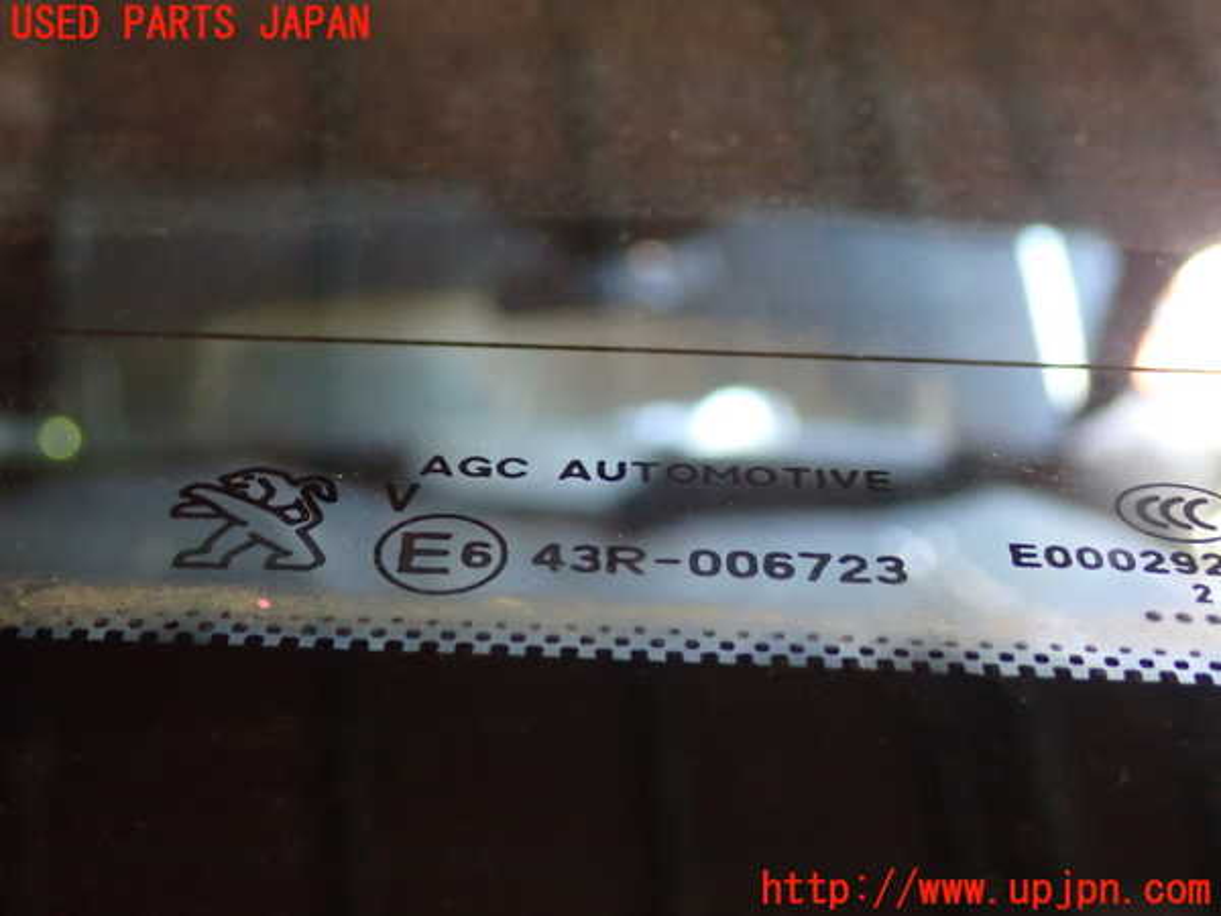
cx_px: 610
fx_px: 2187
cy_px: 458
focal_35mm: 62
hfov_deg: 31.2
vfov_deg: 23.7
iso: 1000
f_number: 3.6
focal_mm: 11.09
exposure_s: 1/15
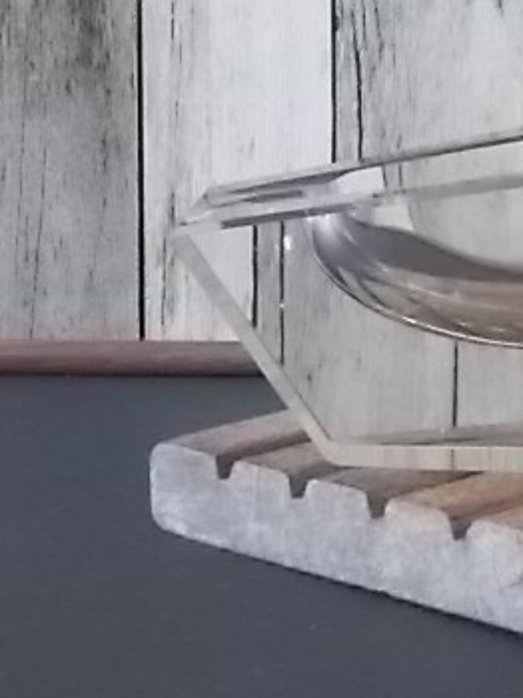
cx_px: 595
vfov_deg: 14.2
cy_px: 235
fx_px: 2804
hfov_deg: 10.5
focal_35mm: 139
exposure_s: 1/30
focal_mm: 13.5
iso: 800
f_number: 5.8
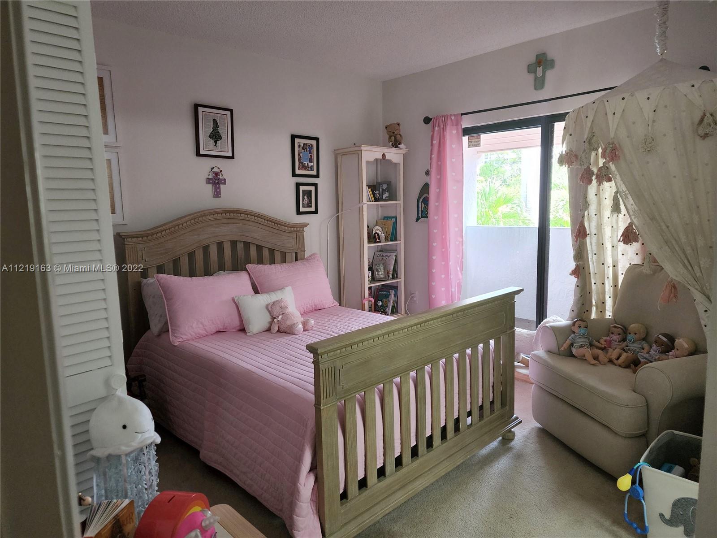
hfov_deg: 73.9
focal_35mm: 23
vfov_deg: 58.9
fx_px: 476
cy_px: 269
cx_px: 358
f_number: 1.8
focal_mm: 6.4
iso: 400
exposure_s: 1/120
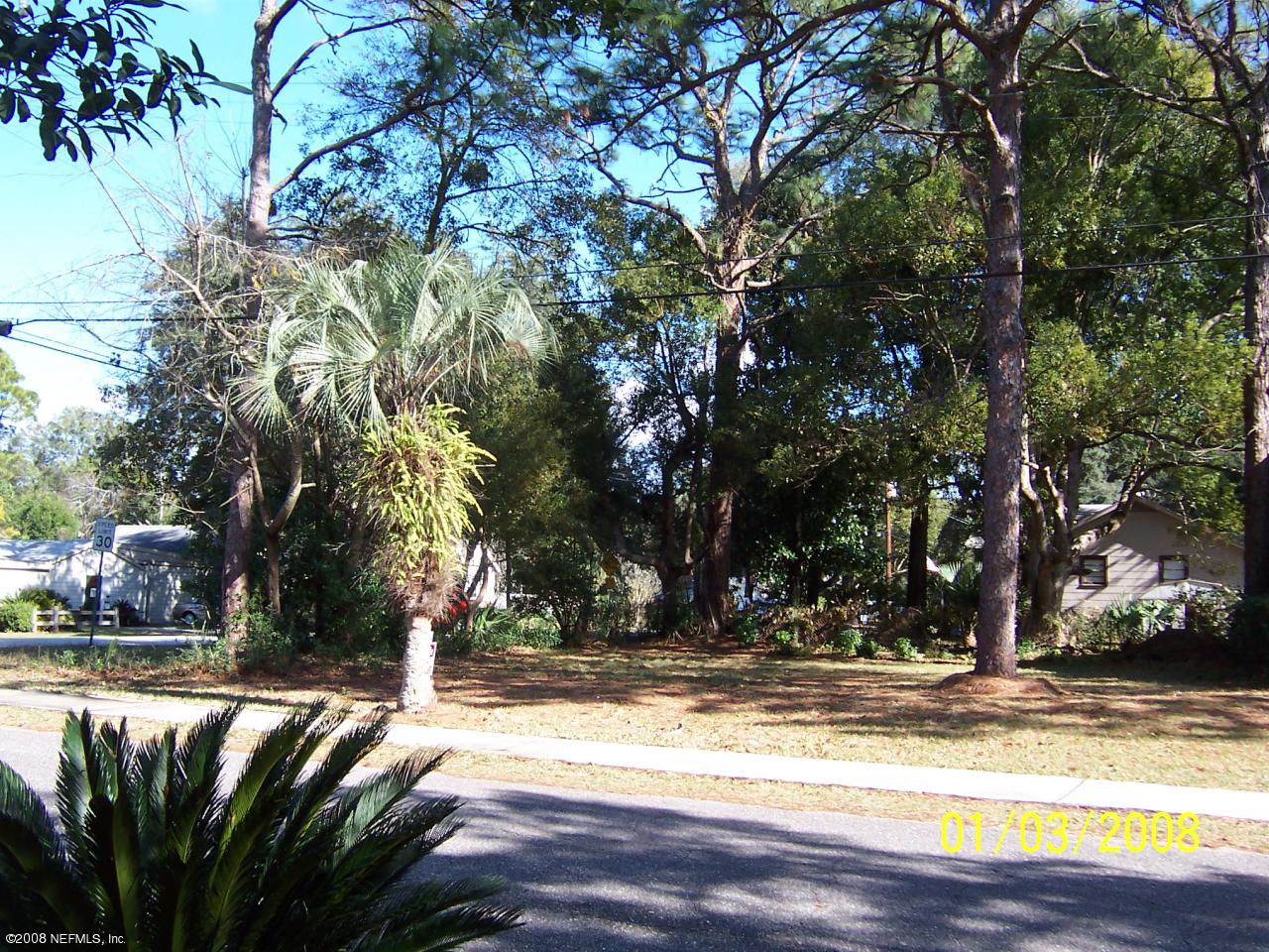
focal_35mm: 36
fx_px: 1320
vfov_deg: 39.7
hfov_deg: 51.4
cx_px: 634
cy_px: 476
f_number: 3.4
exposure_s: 1/250
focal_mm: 5.6
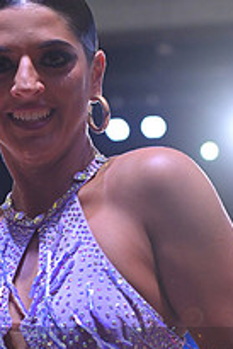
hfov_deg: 6.9
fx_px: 1919
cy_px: 385
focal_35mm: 198
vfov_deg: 10.3
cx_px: 94
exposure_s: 1/250
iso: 1600
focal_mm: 70
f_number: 4
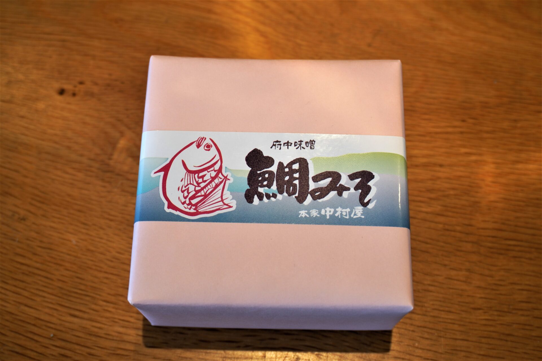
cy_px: 180
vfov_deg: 29.9
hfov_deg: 43.6
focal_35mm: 45
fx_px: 677
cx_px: 271
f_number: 5
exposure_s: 1/60
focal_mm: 30
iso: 100
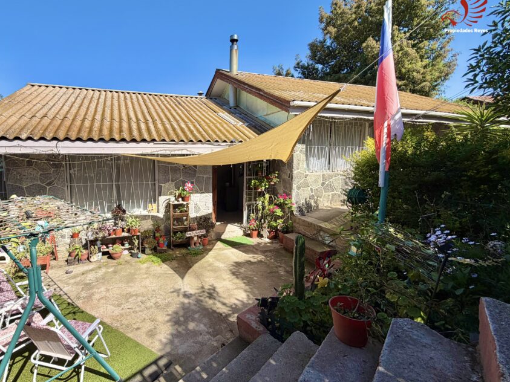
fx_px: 250
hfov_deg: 90.1
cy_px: 180
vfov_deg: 74.6
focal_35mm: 17
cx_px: 208
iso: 25
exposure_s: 1/750
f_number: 2.2
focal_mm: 2.22
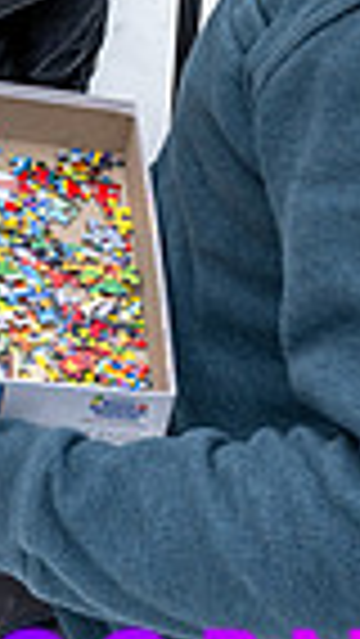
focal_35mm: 98
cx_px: -248
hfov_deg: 11.6
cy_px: -99
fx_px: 1661
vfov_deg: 20.5
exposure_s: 1/1250
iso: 500
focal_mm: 29.5
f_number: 6.3
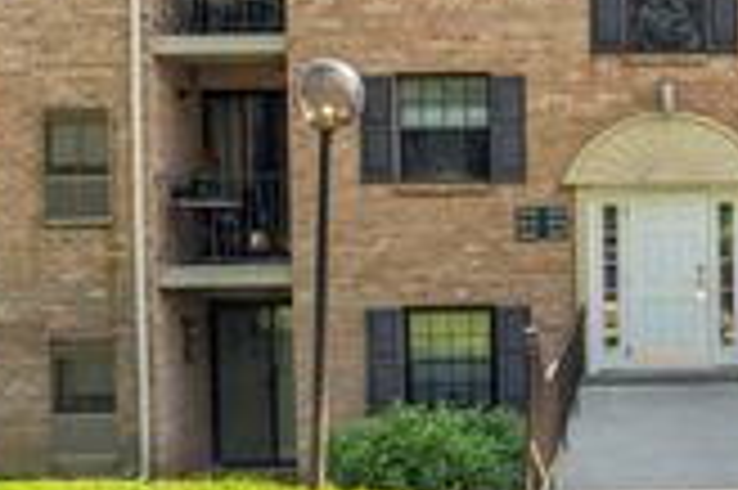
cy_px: 249
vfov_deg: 24.6
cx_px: 698
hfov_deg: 33.8
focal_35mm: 55
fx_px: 1126
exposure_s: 1/60
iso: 100
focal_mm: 12
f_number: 10
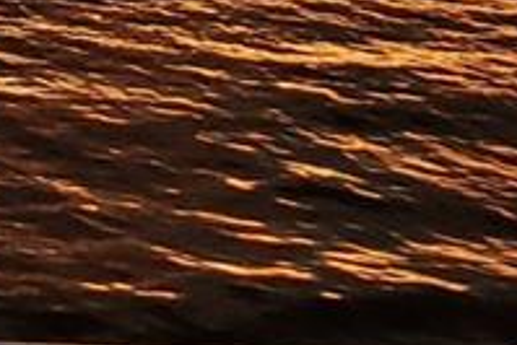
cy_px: -783
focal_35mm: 163
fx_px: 2342
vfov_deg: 7.2
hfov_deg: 12.2
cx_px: -156
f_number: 2.4
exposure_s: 1/120
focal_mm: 4.3
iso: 80
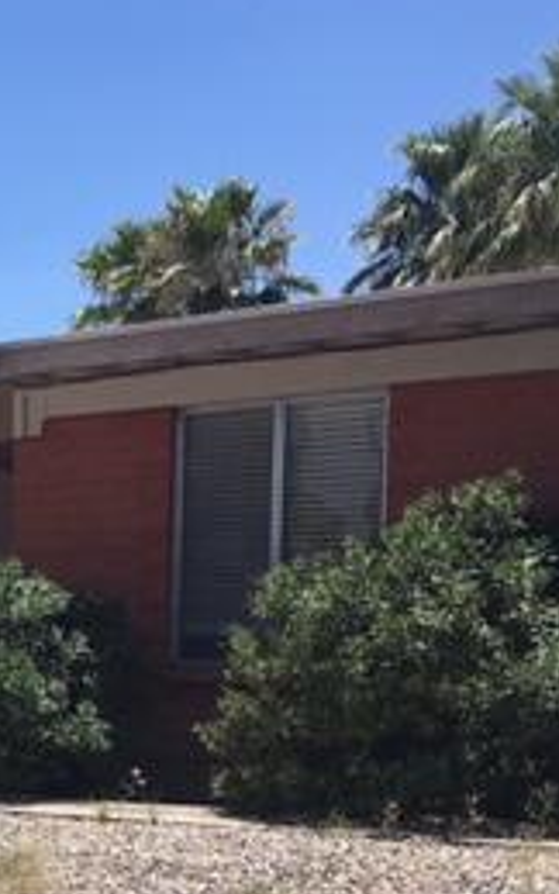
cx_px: -421
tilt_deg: +0.1
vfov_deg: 26.6
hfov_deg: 15.1
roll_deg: +0.1
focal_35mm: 76
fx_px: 1851
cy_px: 728
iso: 25
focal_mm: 4.15
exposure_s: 1/1972
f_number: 2.2
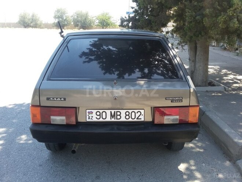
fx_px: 217
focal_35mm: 31
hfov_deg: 58.4
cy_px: 91
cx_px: 121
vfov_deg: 45.4
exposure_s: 1/201
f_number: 2.2
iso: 50
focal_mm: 3.3
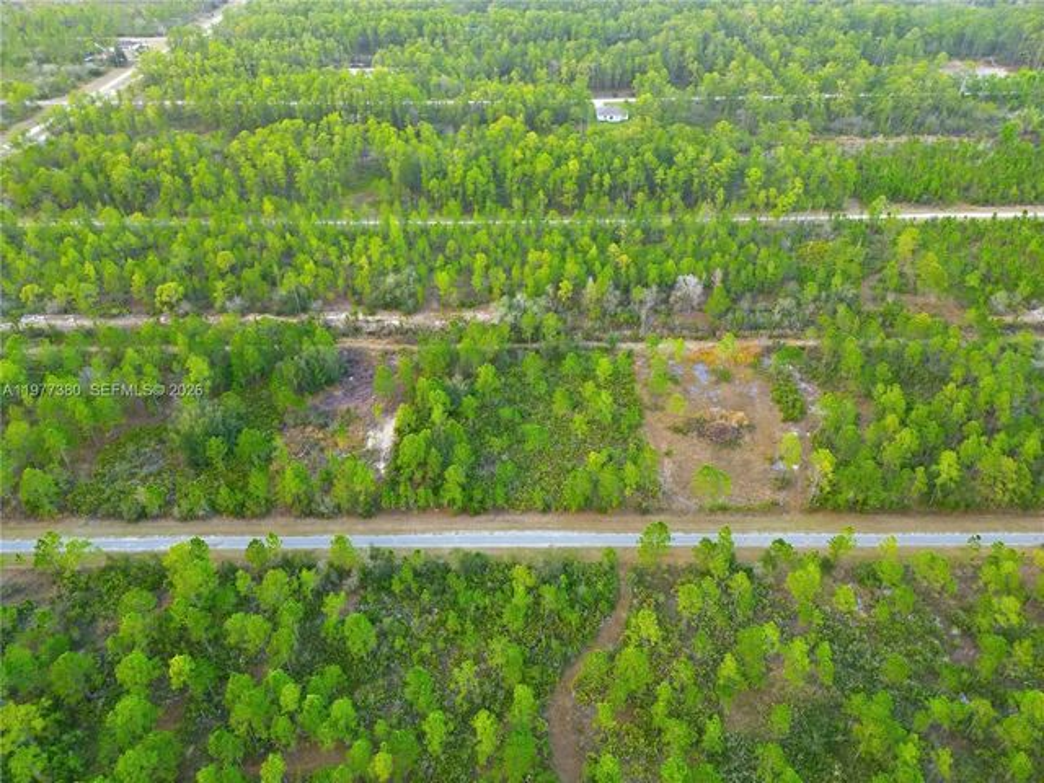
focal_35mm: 24
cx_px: 522
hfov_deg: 71.6
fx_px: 724
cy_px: 392
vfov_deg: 56.8
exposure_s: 1/50
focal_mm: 6.7
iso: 100
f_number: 1.7
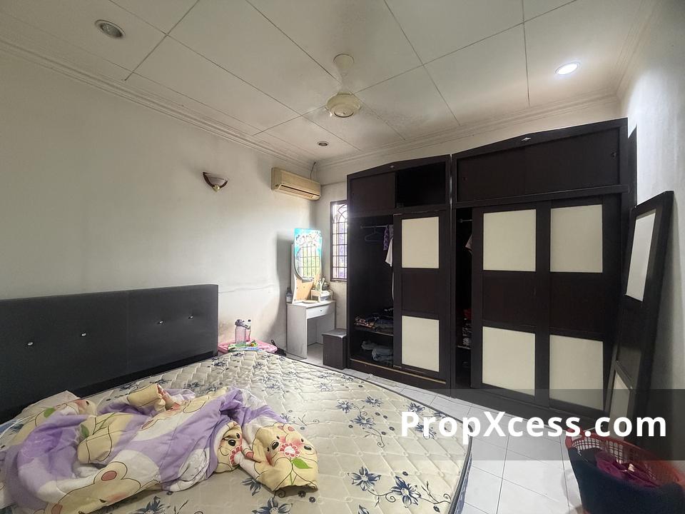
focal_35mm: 14
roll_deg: +0.1
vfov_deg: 85.7
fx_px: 277
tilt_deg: +0.1
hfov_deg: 102.1
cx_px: 342
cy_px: 257
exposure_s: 1/50
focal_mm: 2.22
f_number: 2.2
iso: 640
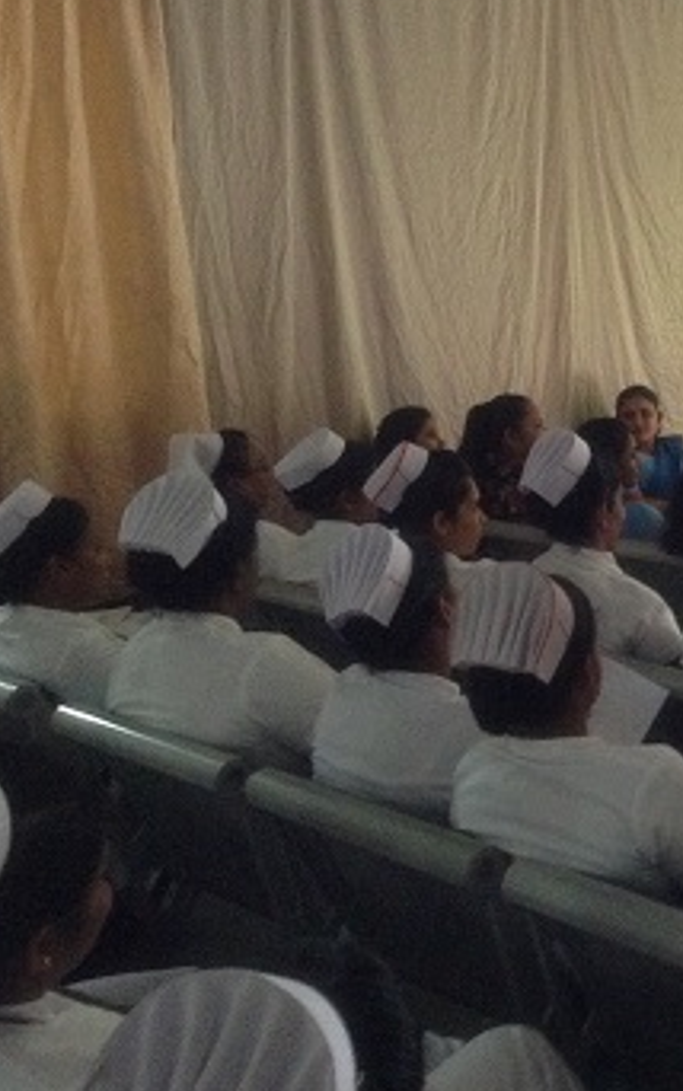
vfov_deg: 39.6
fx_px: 1518
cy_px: 544
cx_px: 737
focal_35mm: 51
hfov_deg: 23.9
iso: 320
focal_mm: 3.3
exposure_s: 1/15
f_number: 2.4
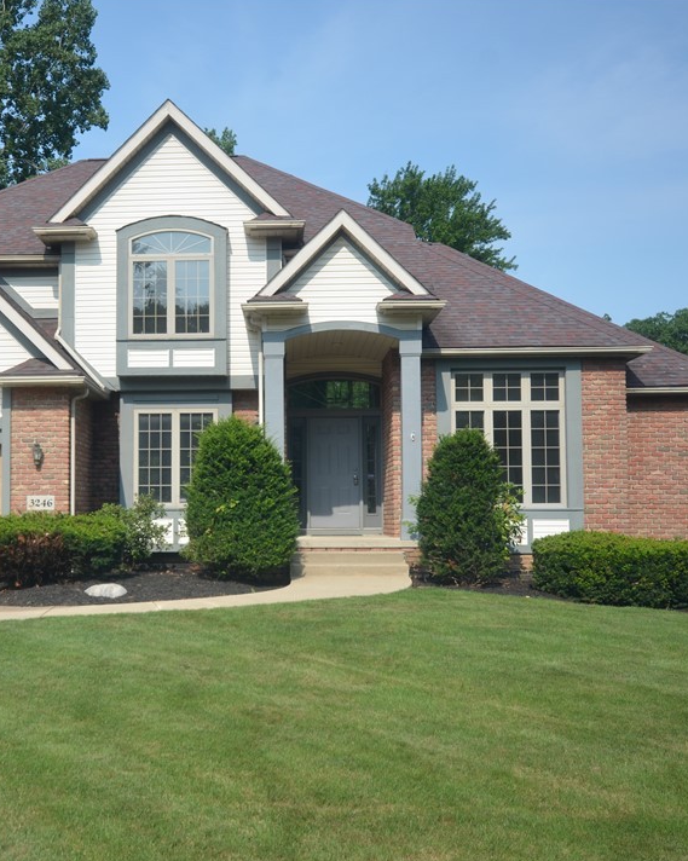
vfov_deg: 42.9
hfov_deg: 34.5
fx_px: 1095
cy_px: 430
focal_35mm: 43
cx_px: 219
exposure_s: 1/250
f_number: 8
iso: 125
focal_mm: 20
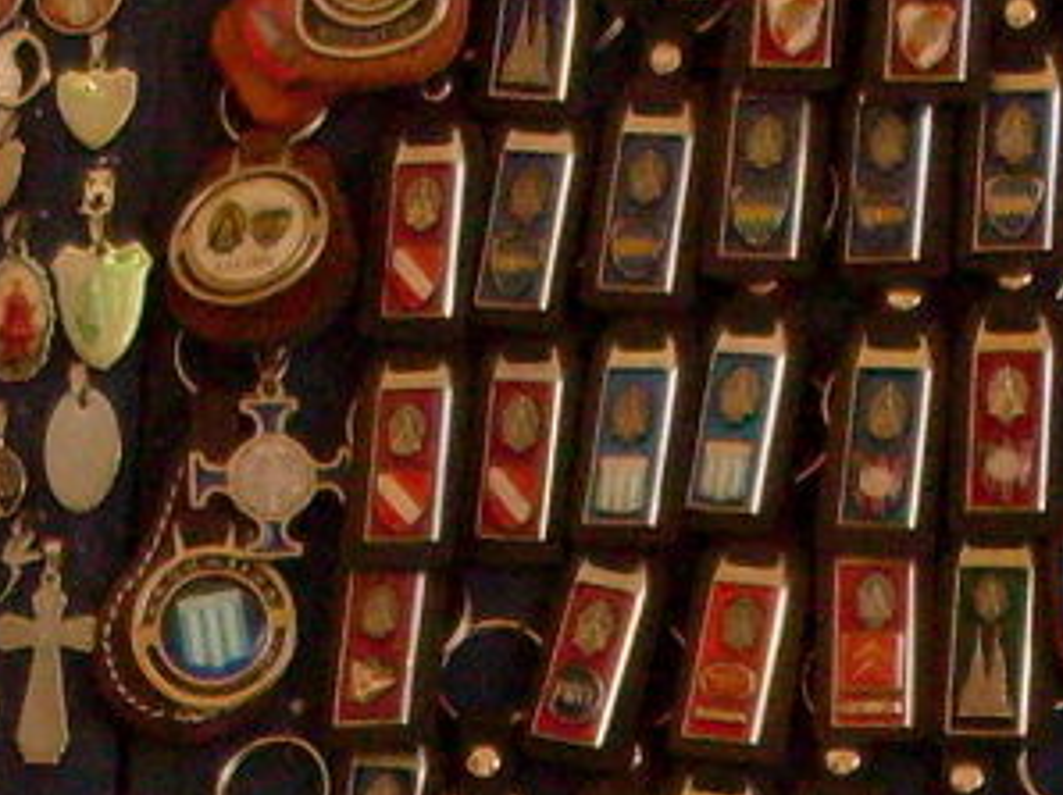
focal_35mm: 245
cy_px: 1779
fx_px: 7517
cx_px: 1166
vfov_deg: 5.9
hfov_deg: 8.0
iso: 100
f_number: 2.8
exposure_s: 1/125
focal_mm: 6.3
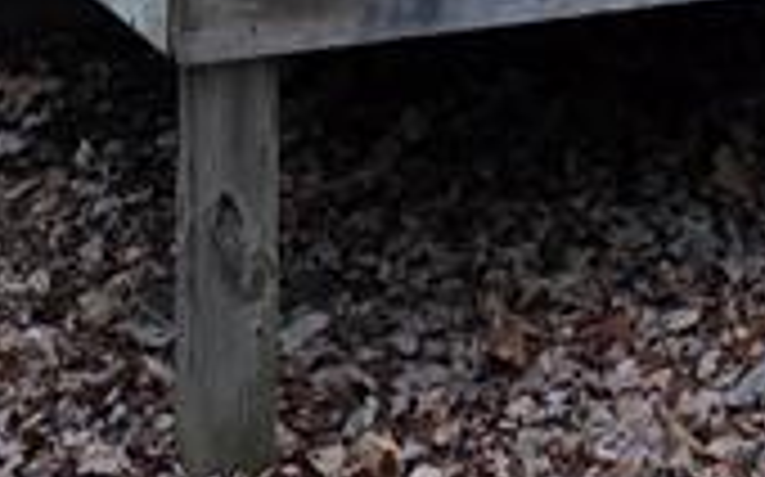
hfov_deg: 14.1
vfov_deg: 7.9
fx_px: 3063
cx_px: 688
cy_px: -837
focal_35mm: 147
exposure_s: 1/120
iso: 500
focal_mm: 6.3
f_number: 1.7
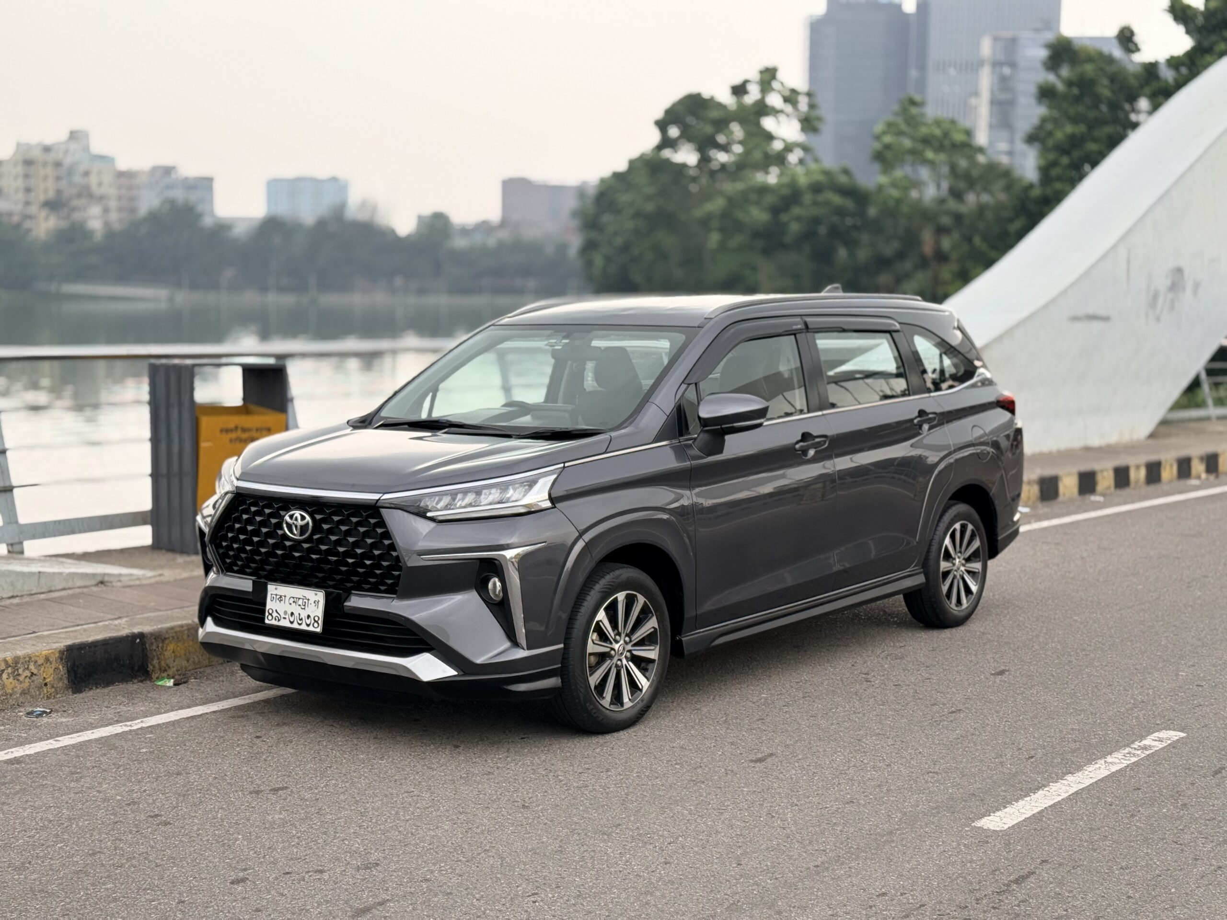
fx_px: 1701
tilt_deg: -5.5
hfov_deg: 39.7
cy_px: 460
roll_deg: +0.0
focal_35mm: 48
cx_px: 614
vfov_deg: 30.3
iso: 64
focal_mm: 6.76
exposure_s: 1/615
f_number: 1.78
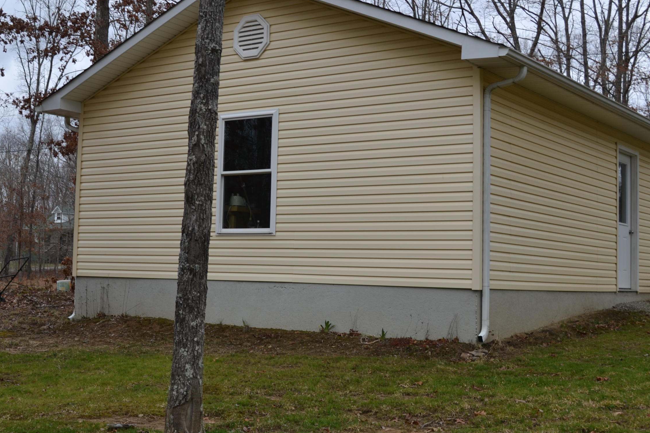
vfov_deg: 26.0
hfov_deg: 38.1
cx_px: 270
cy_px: 198
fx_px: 939
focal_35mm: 52
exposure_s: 1/200
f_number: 7.1
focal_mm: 26
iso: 100
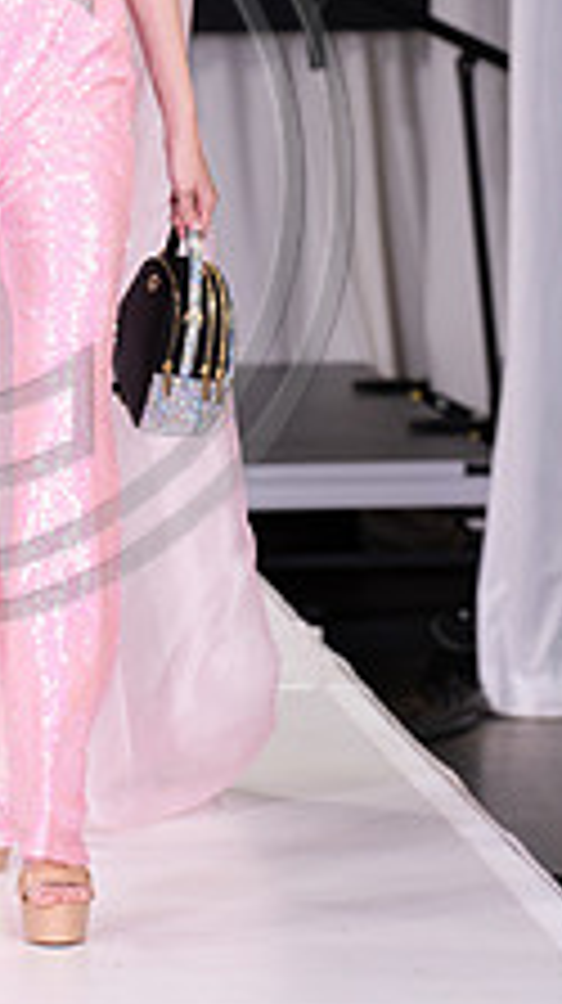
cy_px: 180
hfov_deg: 4.6
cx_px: -101
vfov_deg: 8.2
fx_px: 7013
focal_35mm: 264
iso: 2000
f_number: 5.6
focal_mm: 125
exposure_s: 1/400
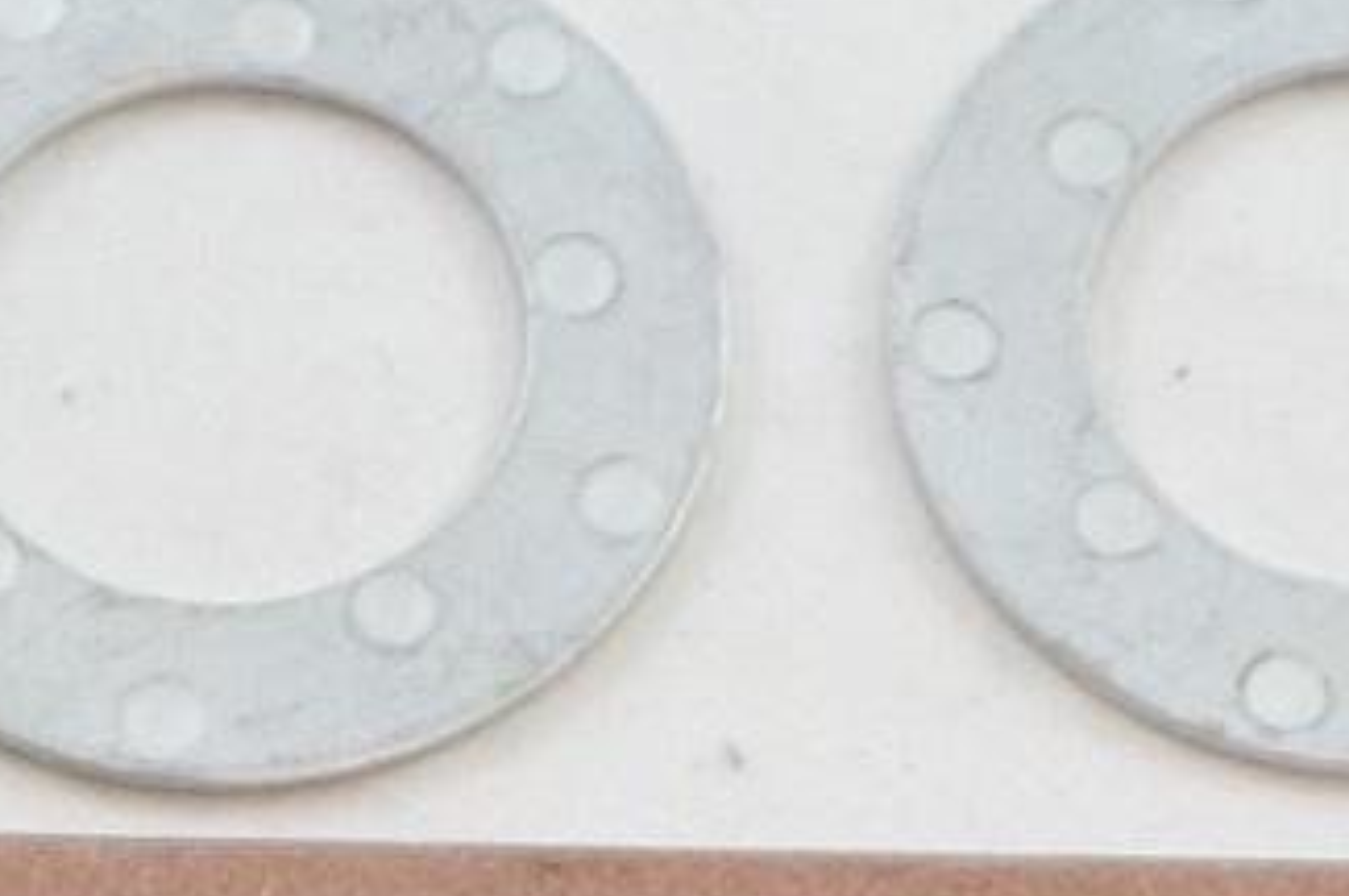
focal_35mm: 221
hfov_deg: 9.3
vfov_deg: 6.1
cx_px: 701
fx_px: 8273
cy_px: 1410
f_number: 4.5
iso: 560
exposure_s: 1/125
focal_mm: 16.1
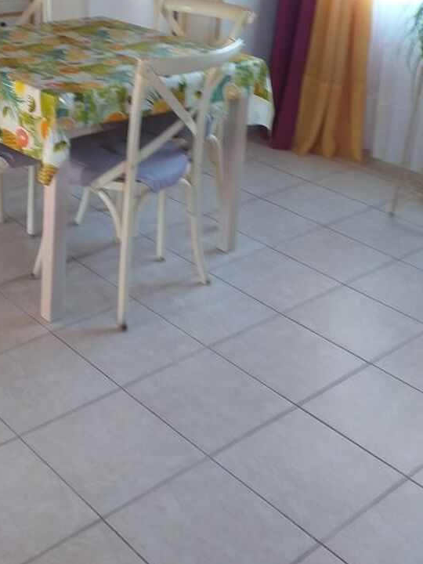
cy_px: 82
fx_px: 815
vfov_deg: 36.4
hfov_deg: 28.8
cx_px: 119
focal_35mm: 50
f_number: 1.9
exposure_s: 1/50
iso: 125
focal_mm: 3.6
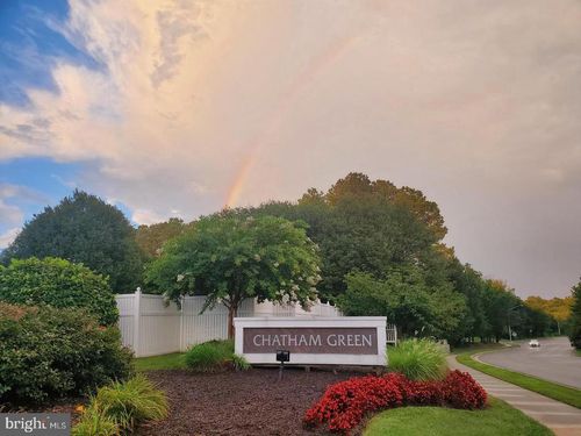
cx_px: 290
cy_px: 218
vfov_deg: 53.1
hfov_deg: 67.3
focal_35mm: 26
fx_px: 436
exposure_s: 1/253
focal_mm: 4.3
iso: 50
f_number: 2.4
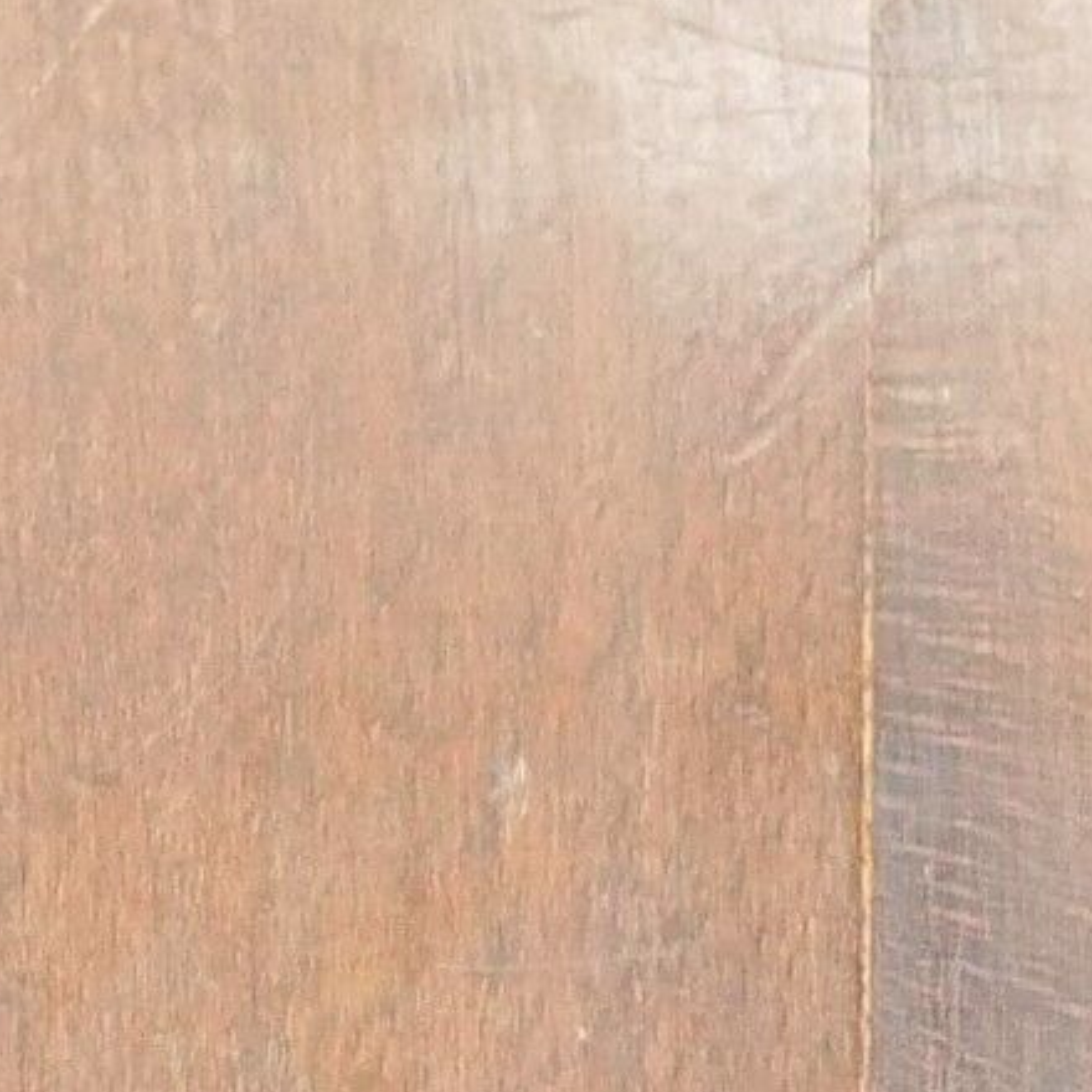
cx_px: 576
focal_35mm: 369
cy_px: 1400
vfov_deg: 4.7
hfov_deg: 4.7
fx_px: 13170
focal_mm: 20
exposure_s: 1/60
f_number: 1.7
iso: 1600
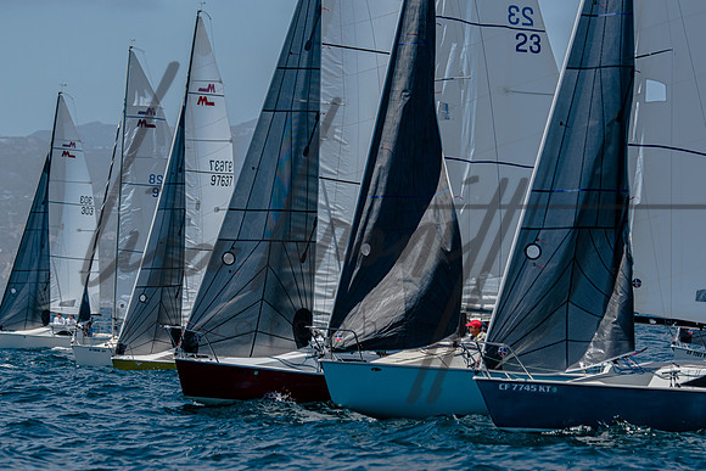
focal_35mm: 292
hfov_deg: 7.0
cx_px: 353
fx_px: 5737
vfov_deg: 4.7
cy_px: 236
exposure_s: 1/2000
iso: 200
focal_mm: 195
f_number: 5.3
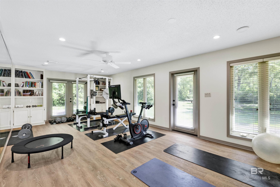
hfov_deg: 98.5
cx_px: 140
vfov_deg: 75.5
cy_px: 94
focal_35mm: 16
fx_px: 121
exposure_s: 1/15
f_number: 11
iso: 400
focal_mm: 15.5
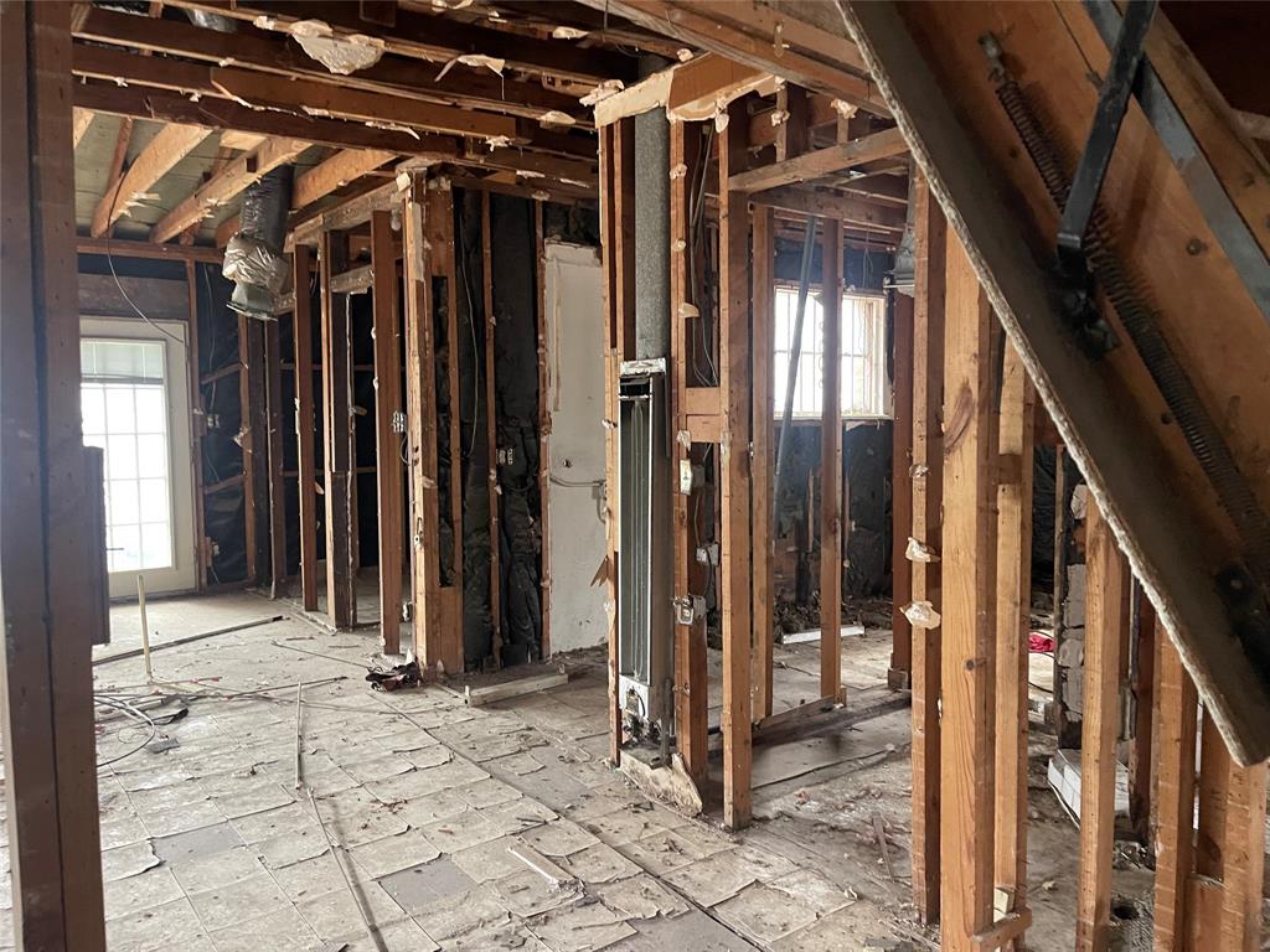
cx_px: 635
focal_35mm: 25
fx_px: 917
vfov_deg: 54.9
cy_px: 476
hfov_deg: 69.4
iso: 500
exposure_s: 1/50
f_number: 1.6
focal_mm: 5.1
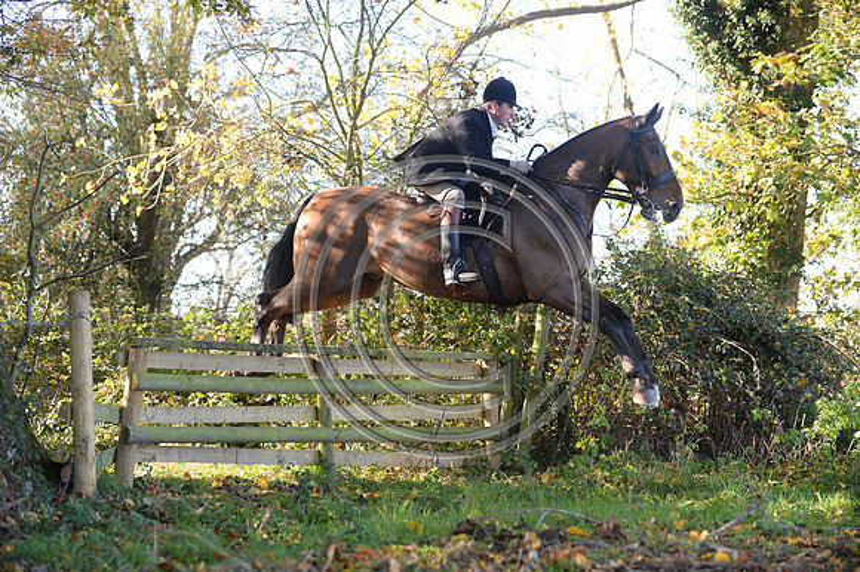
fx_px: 1671
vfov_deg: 19.4
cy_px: 286
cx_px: 430
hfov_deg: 28.9
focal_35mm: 70
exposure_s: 1/1000
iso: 1000
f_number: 2.8
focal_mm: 70
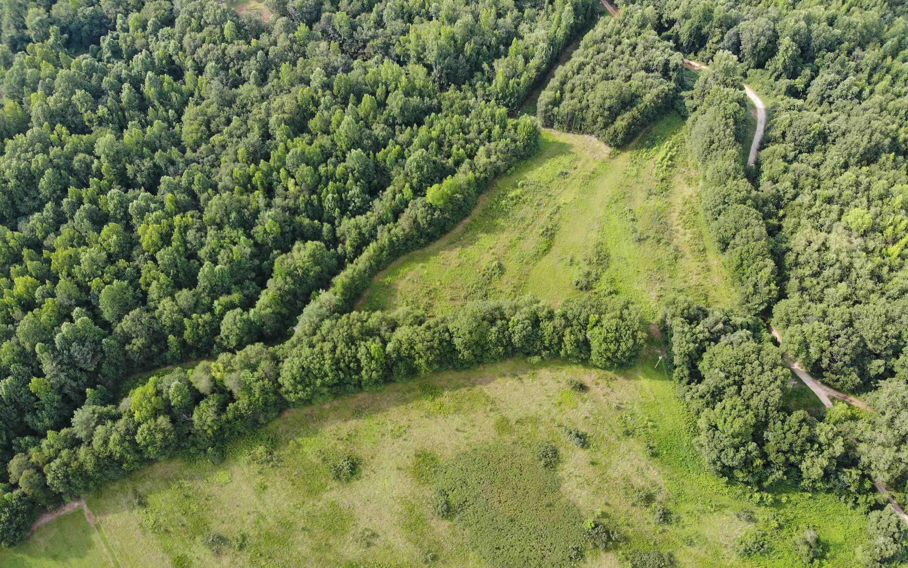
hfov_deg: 70.4
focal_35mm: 26
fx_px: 643
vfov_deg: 47.3
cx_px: 453
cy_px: 344
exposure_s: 1/172
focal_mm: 4.5
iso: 107
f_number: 2.8
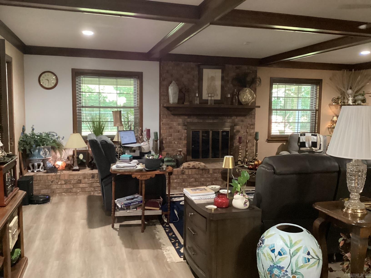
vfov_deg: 45.4
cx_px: 186
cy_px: 139
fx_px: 332
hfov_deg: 58.4
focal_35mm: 31
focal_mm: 3.3
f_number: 2.4
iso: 640
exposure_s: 1/24
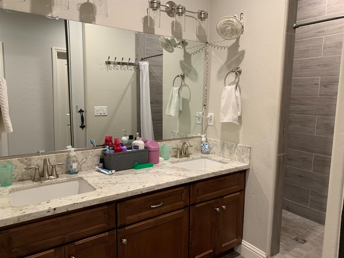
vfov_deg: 53.0
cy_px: 129
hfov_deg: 67.3
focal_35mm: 26
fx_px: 258
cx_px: 172
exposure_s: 1/60
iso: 160
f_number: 1.8
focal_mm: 4.25
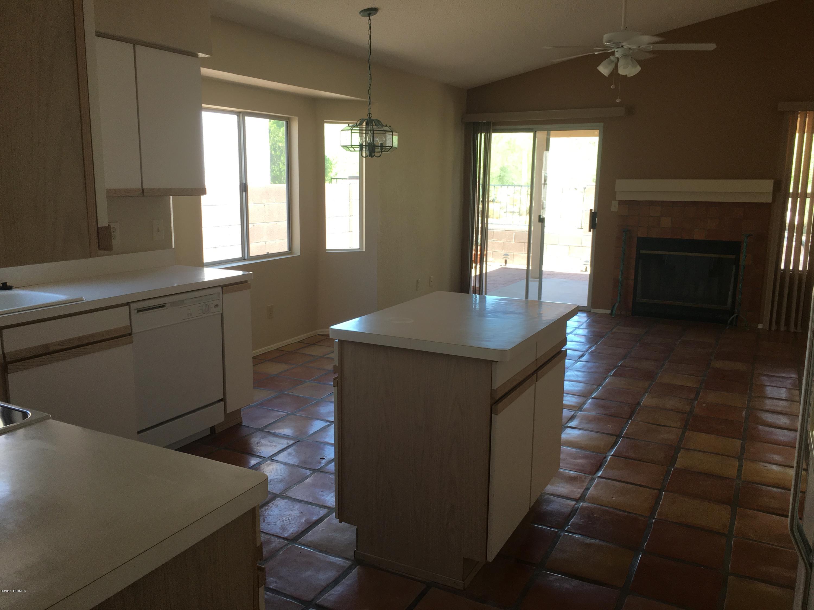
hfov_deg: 61.7
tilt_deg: -10.3
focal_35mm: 29
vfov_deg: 48.2
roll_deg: -0.3
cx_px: 407
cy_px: 305
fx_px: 682
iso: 40
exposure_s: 1/120
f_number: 2.2
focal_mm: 4.15
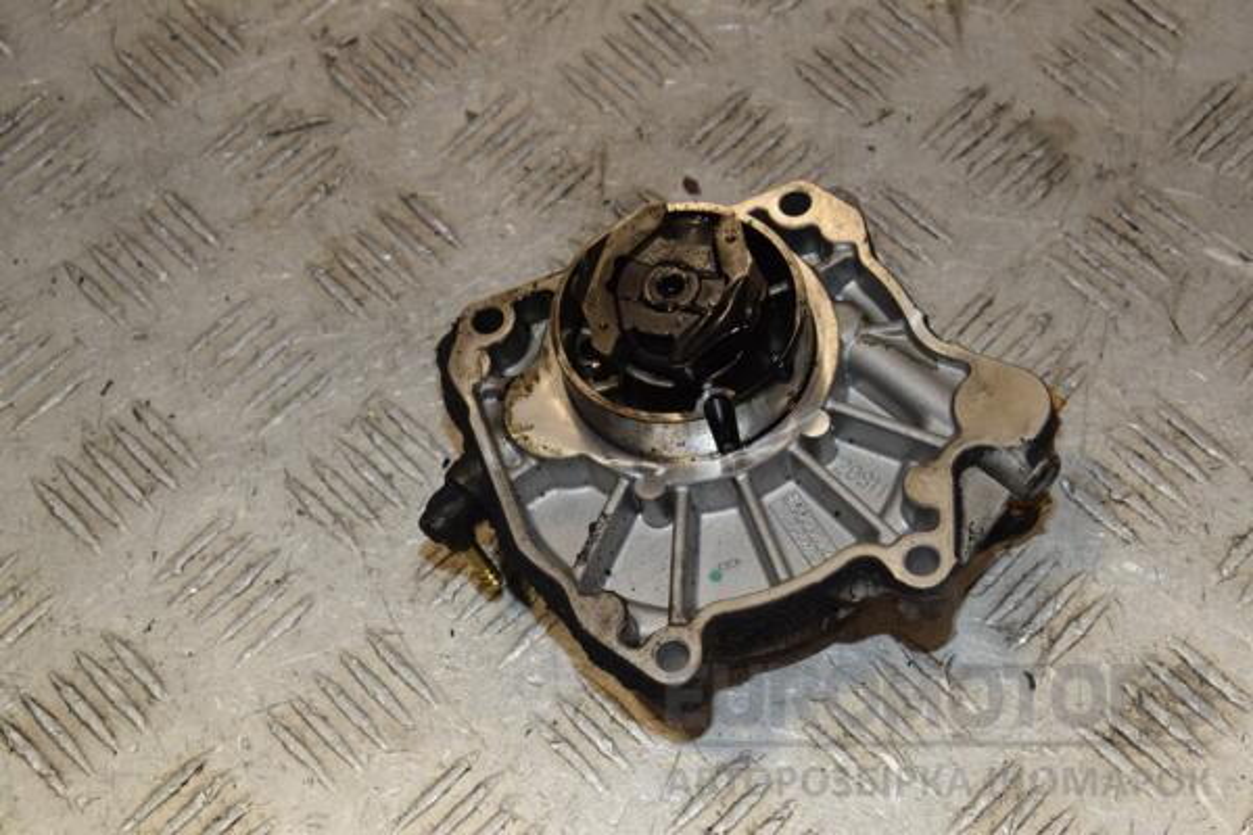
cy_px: 418
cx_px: 626
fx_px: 2349
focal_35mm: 68
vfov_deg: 20.2
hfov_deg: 29.9
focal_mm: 45
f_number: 10
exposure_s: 1/200
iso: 800
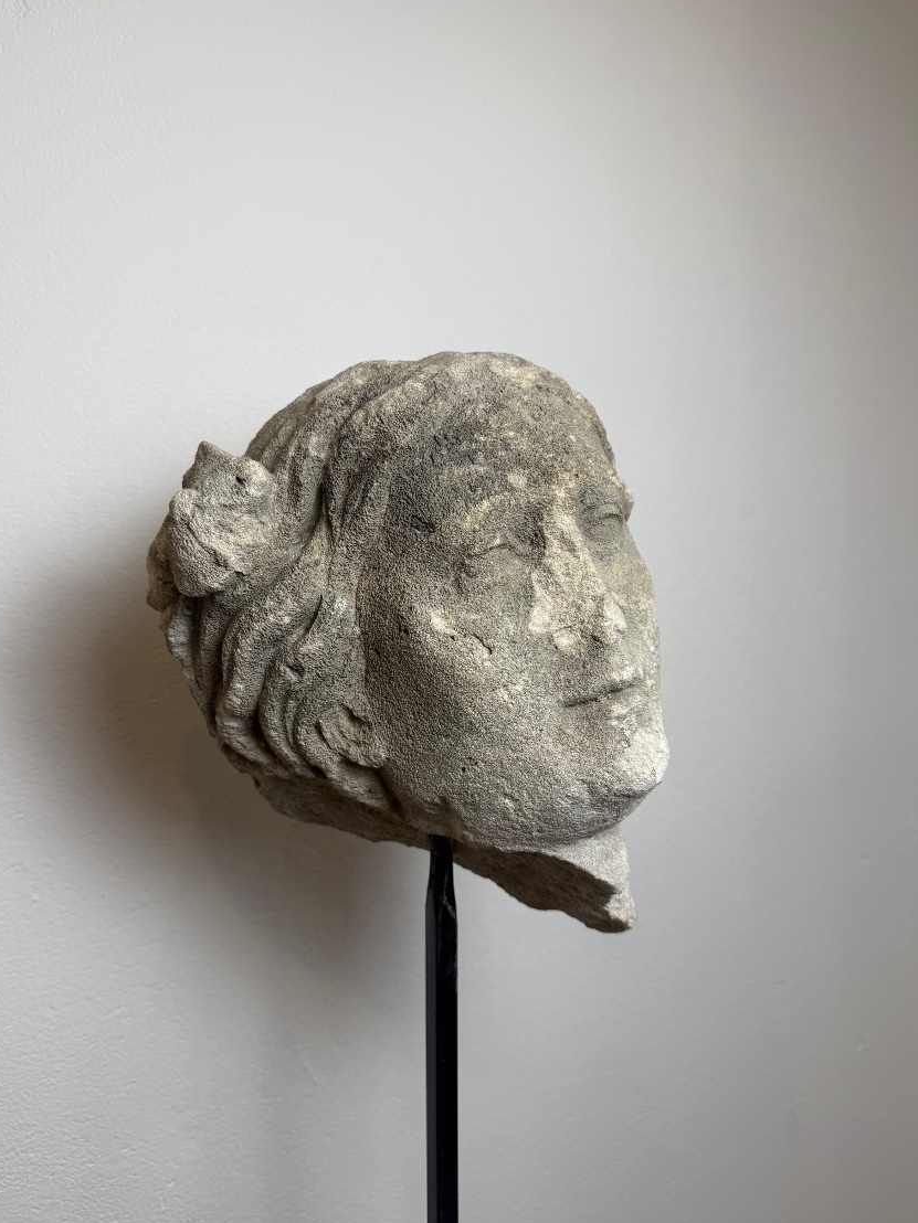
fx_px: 919
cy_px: 618
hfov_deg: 53.0
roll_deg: +0.2
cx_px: 430
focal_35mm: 26
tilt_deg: -3.1
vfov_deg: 67.3
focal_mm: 6.76
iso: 80
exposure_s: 1/360
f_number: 1.78
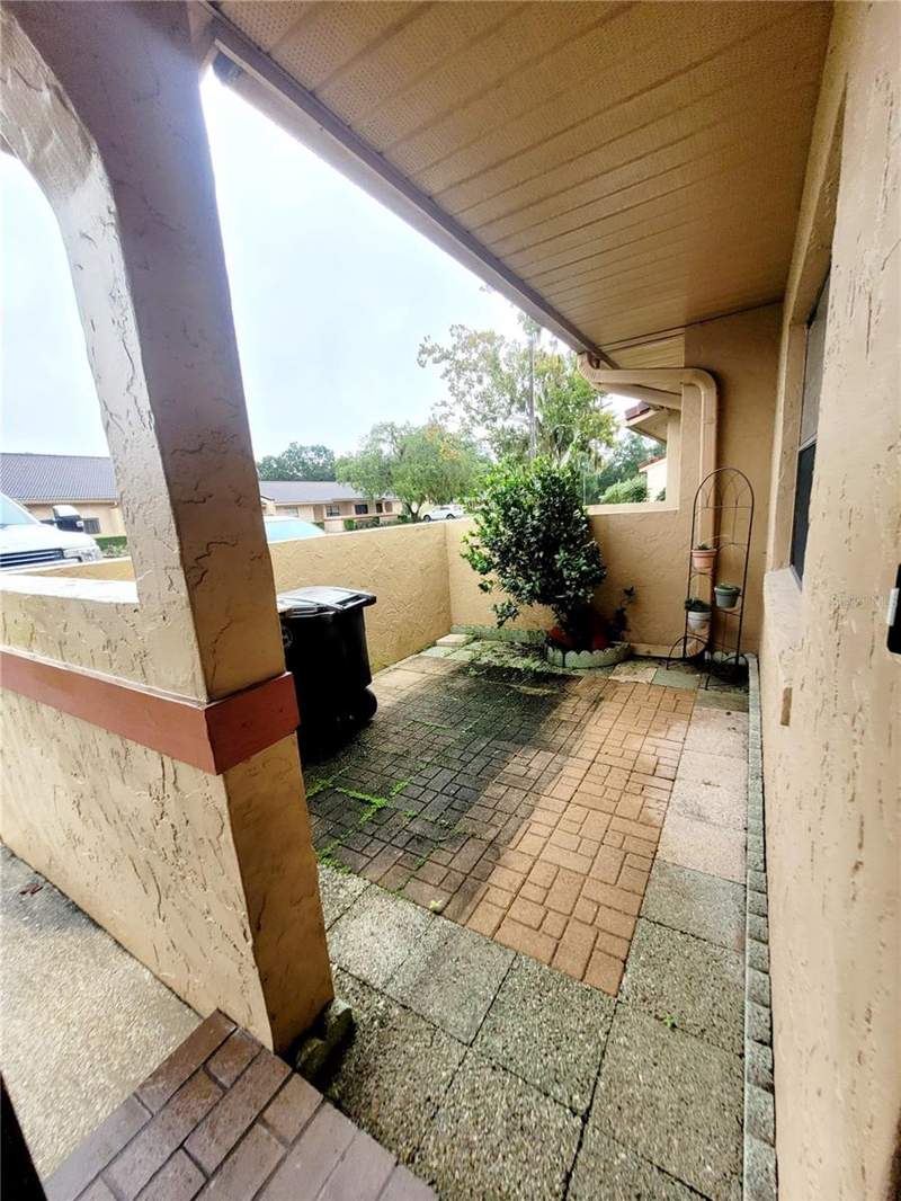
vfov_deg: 106.2
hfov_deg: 89.9
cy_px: 600
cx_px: 450
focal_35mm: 13
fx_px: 451
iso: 40
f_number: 2.2
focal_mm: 1.74
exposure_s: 1/143
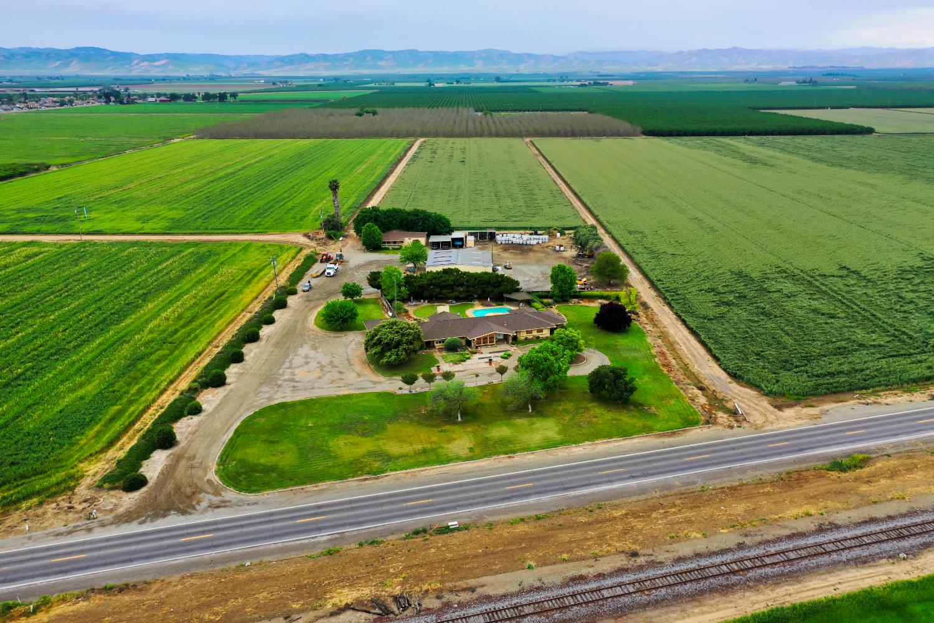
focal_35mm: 28
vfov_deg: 46.4
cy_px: 312
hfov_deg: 65.5
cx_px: 467
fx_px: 726
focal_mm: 10.26
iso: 100
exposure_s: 1/120
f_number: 4.5
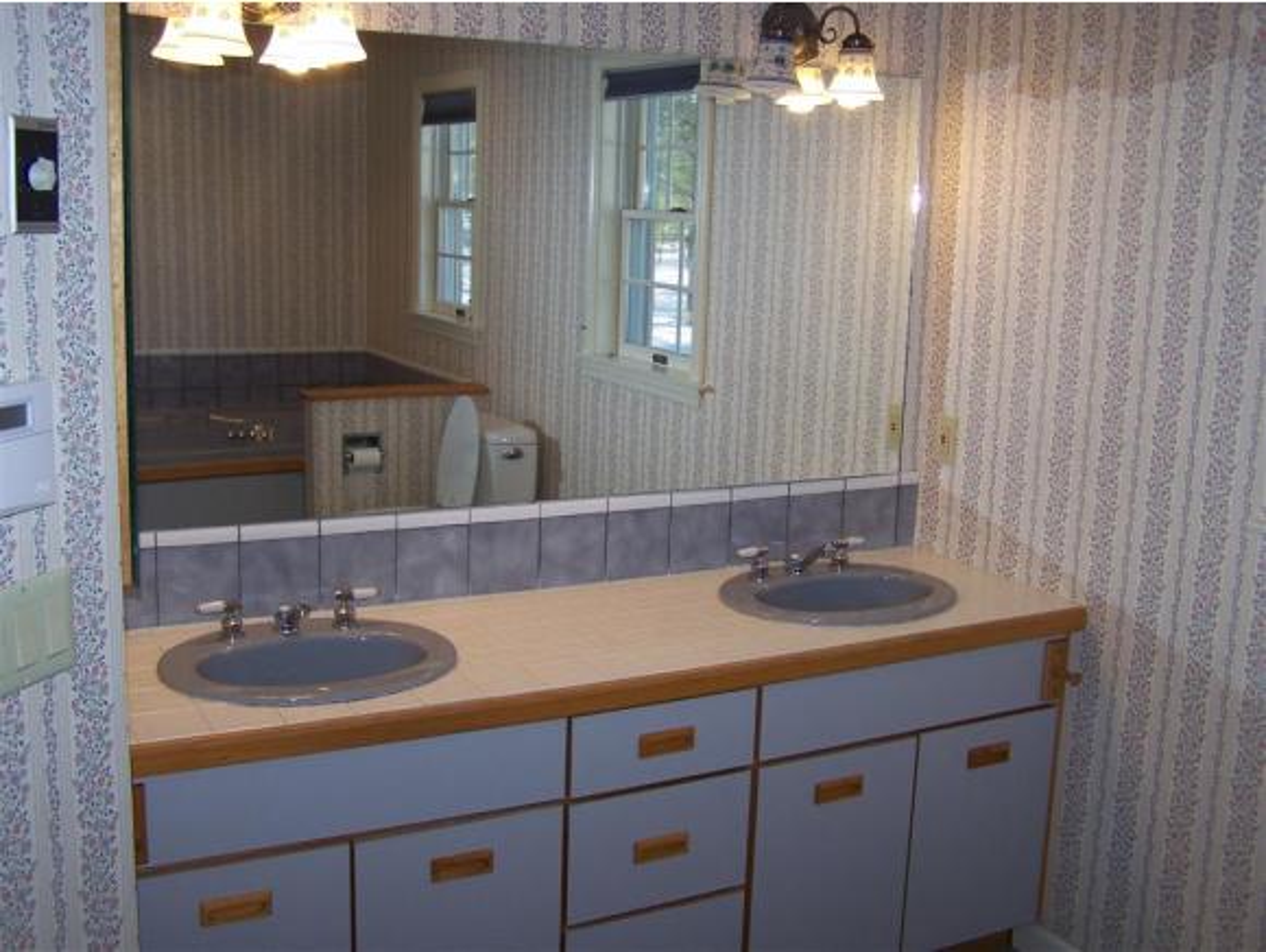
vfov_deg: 37.8
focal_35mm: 38
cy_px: 476
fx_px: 1391
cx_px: 633
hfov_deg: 48.9
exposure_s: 1/60
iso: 80
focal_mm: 6.3
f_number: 2.8
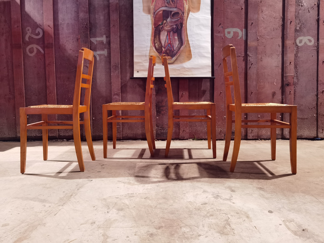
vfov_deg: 45.4
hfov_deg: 58.4
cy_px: 122
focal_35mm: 31
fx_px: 290
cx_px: 162
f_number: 1.9
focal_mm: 6.71
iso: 400
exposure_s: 1/33.3
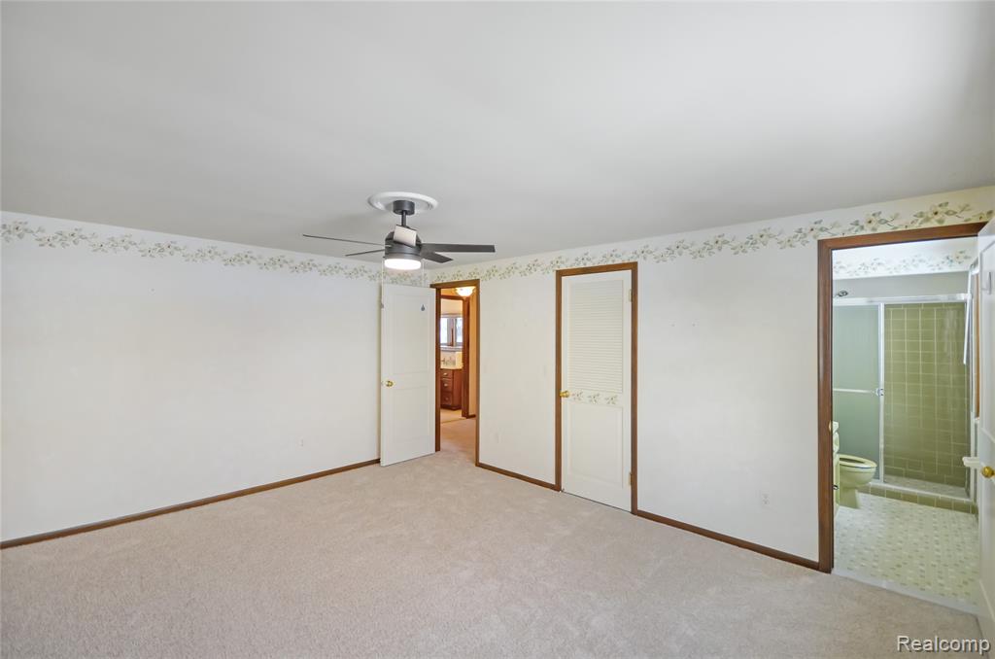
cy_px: 330
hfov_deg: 100.5
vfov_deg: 77.1
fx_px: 414
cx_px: 498
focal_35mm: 15
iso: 400
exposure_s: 1/60
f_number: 4
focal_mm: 10
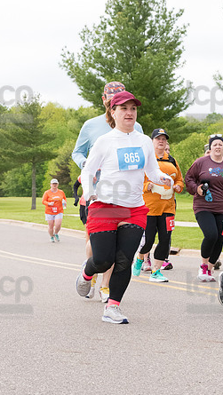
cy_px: 199
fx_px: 1164
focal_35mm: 111
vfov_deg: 19.3
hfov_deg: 10.9
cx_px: 110
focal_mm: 70
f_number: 7.1
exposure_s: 1/1600
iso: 4000
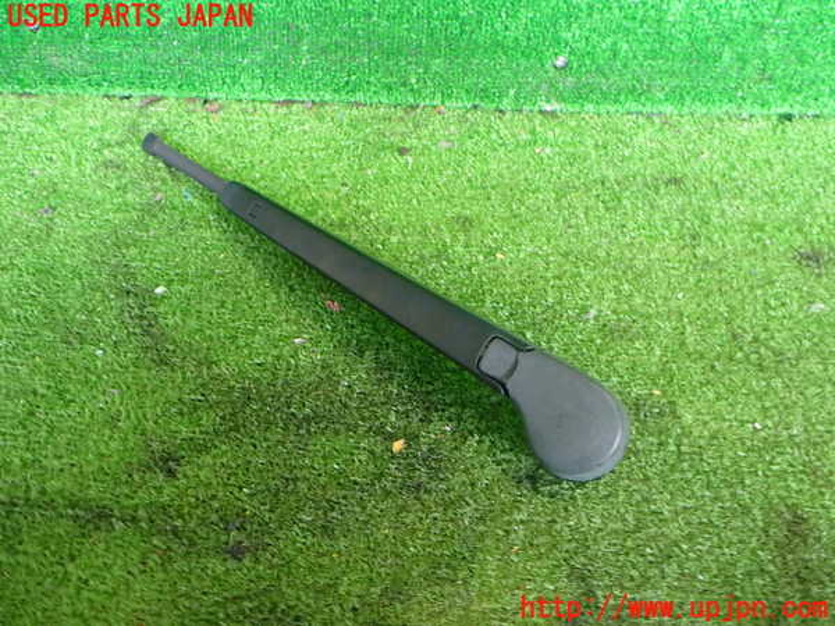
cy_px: 313
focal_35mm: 30
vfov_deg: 46.8
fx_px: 724
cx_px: 418
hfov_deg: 60.0
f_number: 2.3
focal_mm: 5.4
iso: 320
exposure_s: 1/30
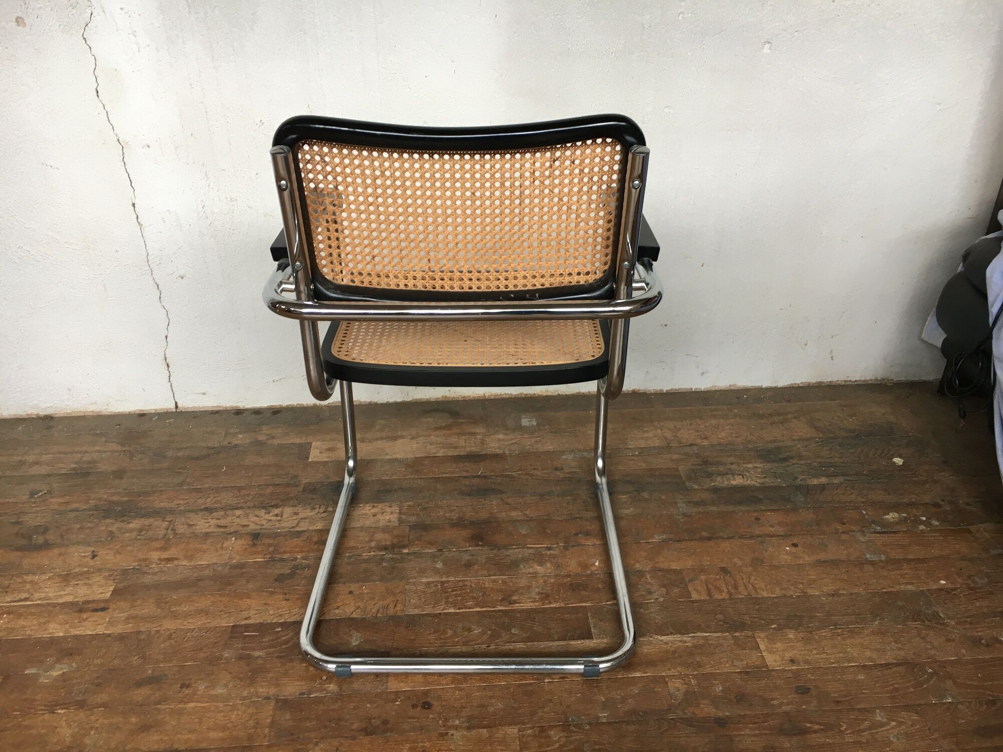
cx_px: 502
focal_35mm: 29
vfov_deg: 48.2
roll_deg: +0.6
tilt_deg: -29.5
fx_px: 840
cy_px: 376
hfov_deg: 61.7
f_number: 2.2
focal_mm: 4.15
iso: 25
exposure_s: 1/33
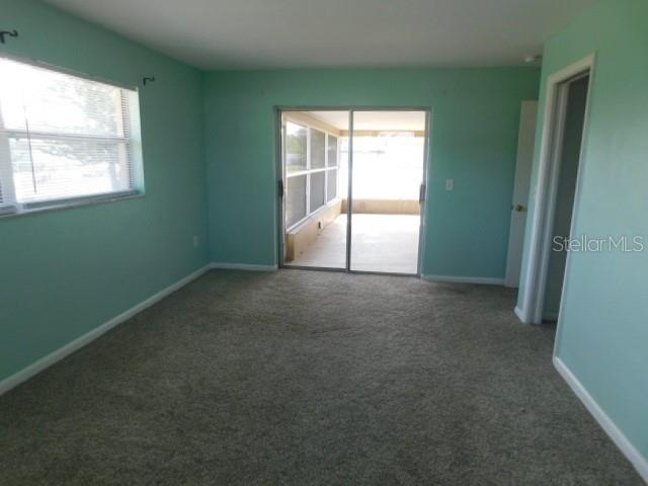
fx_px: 431
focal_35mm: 23
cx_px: 324
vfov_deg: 58.9
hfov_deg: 73.9
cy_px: 243
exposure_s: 1/80
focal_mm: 4
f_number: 3
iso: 125
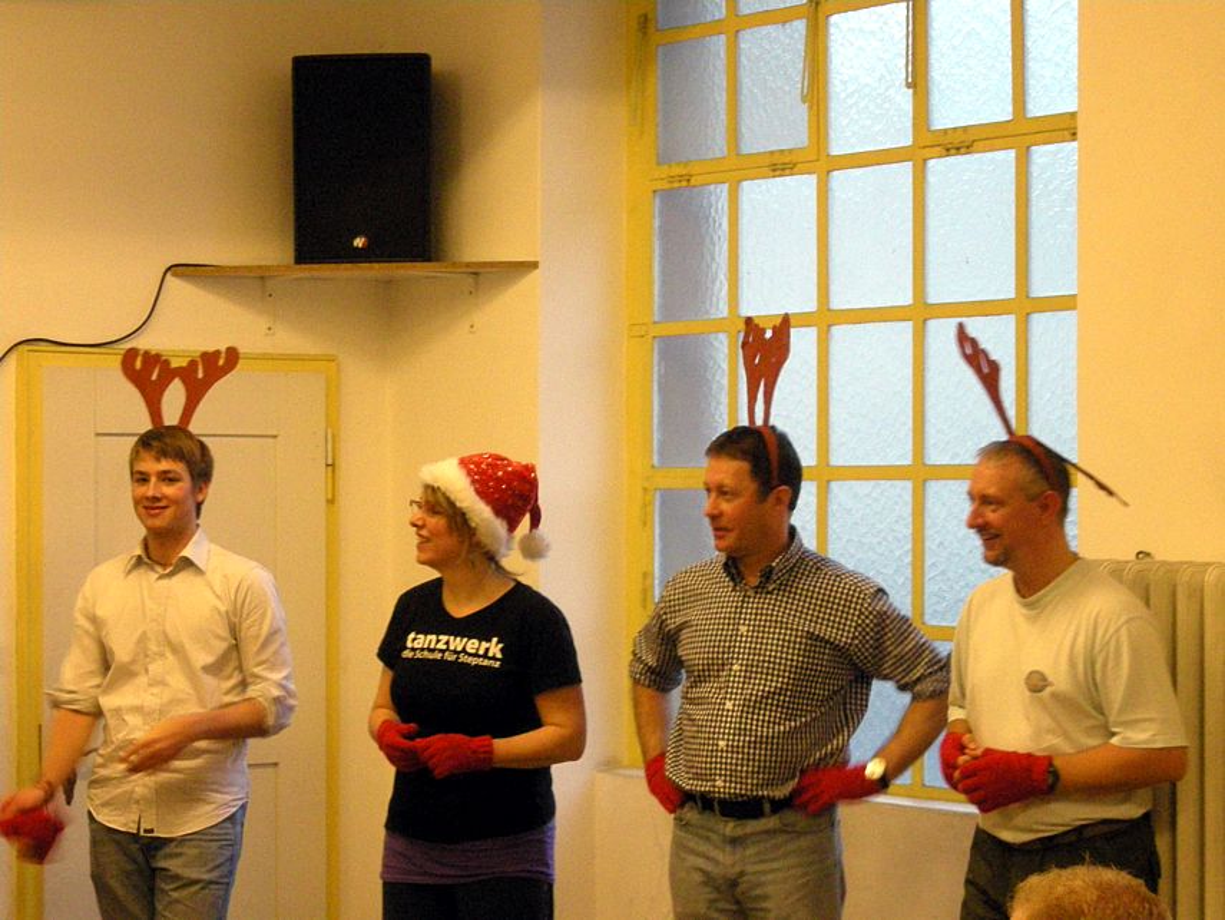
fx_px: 3328
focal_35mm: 94
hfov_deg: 20.9
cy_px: 460
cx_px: 612
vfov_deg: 15.7
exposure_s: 1/11.3
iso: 400
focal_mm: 15.3
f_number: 4.4
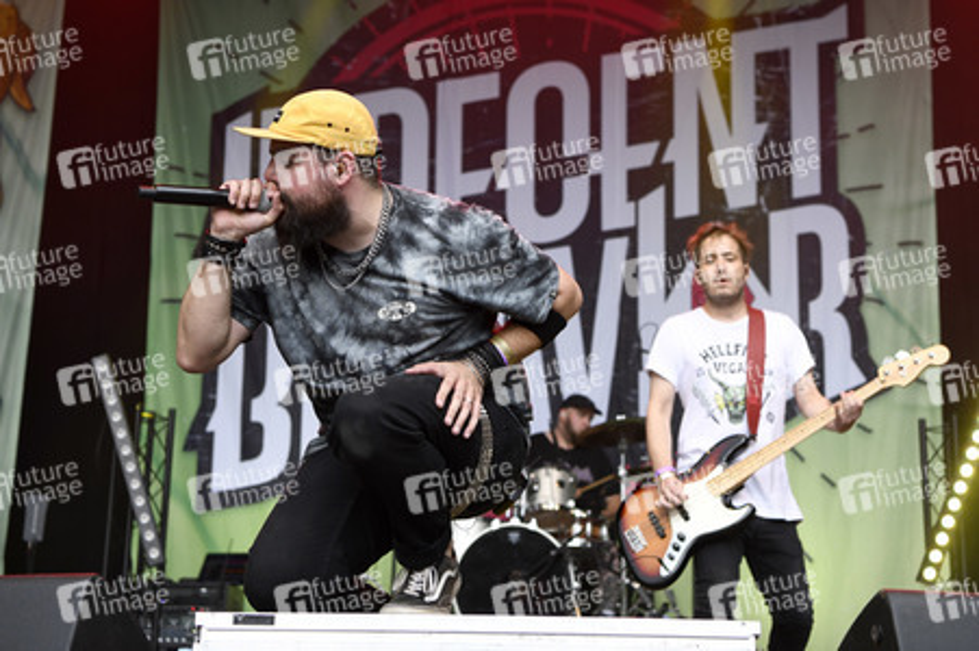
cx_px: 490
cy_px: 326
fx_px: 1359
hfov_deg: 39.6
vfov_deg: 27.0
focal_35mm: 50
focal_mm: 50
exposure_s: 1/800
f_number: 3.5
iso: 800
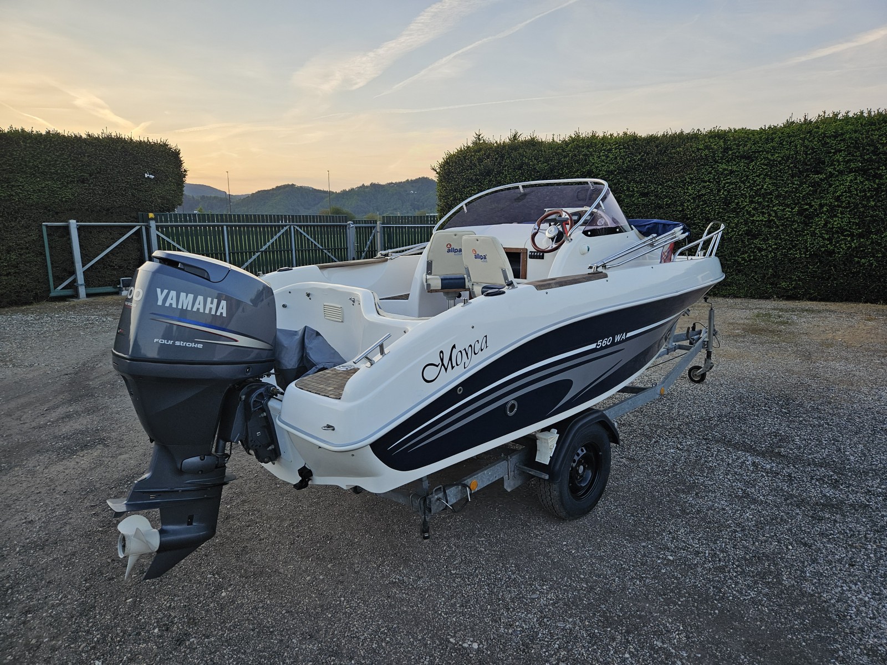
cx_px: 444
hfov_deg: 73.9
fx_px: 589
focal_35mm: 23
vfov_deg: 58.9
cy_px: 332
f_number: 1.8
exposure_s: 1/180
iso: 40
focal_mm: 5.4
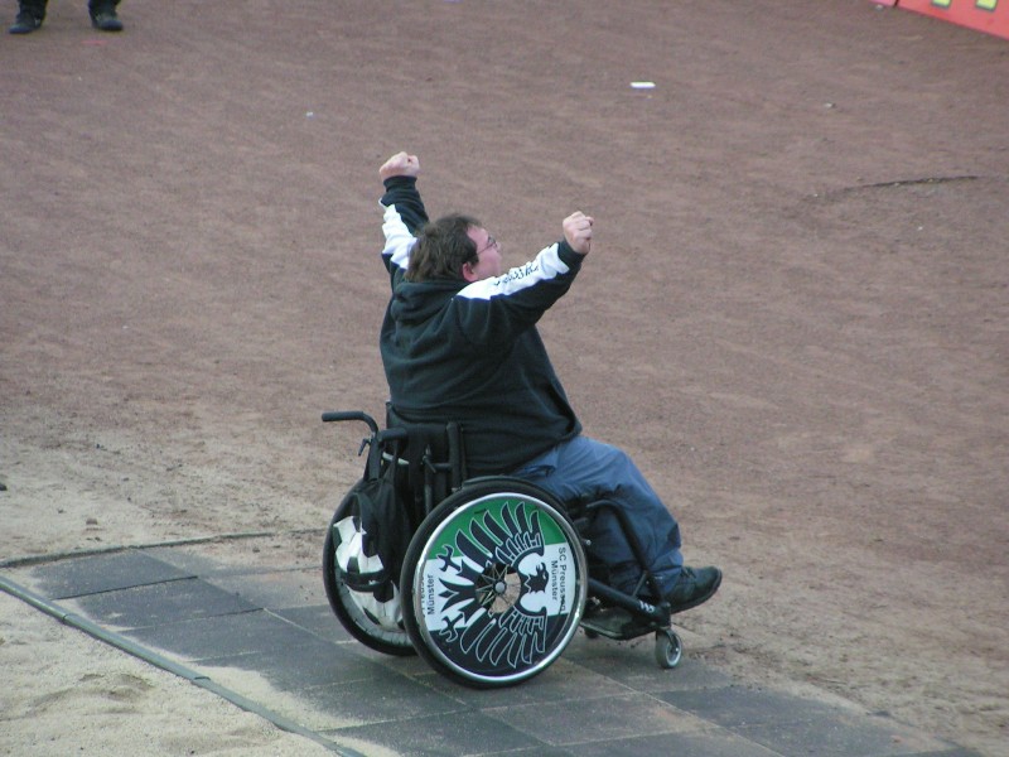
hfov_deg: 7.0
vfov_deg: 5.3
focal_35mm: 283
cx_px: 504
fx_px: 8249
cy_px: 378
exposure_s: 1/160
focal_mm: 43.3
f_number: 3.5
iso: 200
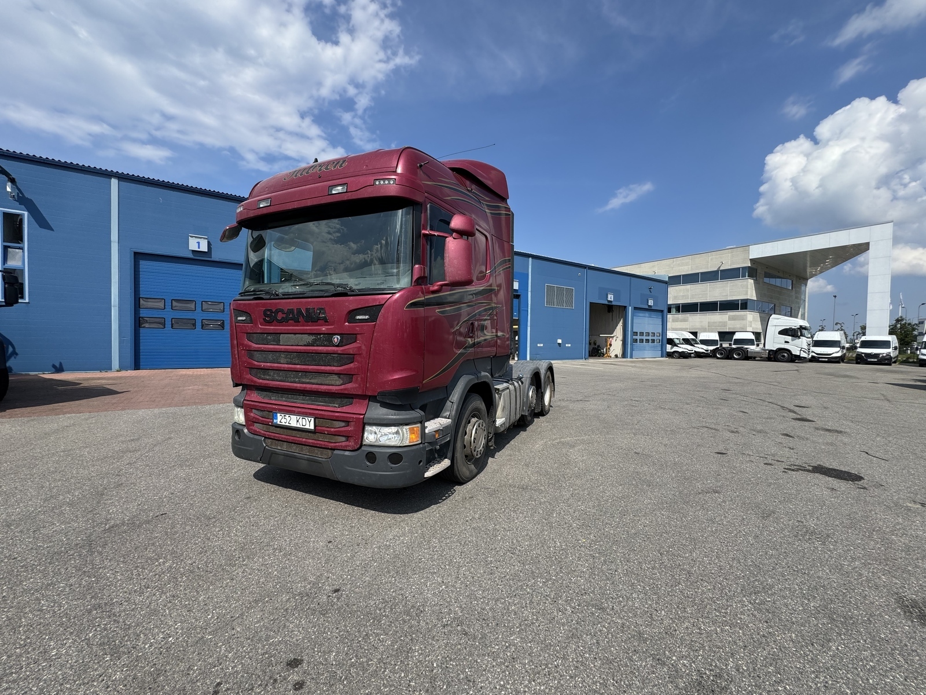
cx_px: 463
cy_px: 348
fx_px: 375
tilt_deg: -2.1
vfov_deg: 85.7
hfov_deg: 102.1
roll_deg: -0.2
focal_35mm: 14
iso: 40
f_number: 2.2
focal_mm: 2.22
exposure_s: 1/1256
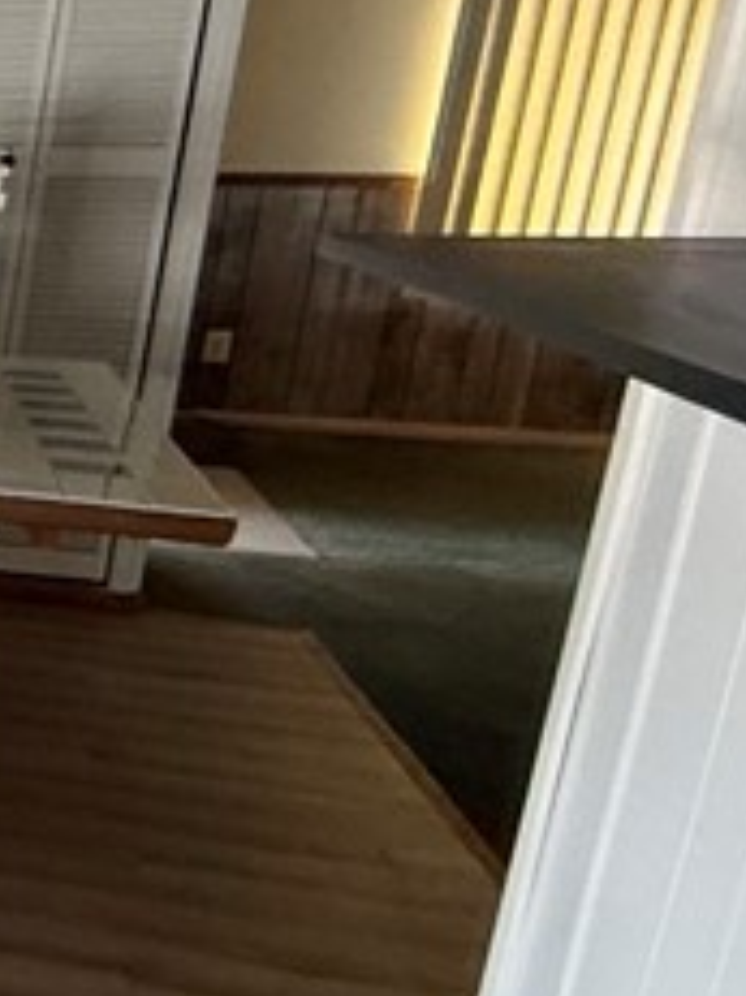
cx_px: -1298
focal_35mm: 62
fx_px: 1783
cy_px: 504
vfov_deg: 31.2
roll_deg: +1.1
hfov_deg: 12.8
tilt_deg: -13.2
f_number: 2.2
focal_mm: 2.22
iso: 320
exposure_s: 1/61
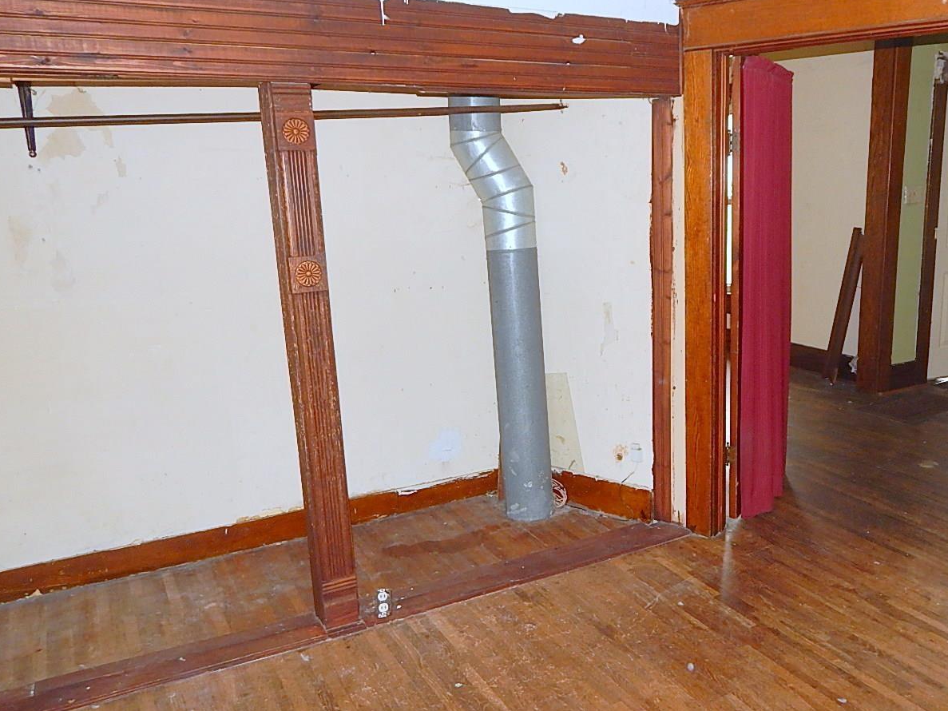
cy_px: 356
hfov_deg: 57.4
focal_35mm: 31
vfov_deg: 45.4
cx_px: 608
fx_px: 849
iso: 200
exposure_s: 1/30
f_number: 3
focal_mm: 4
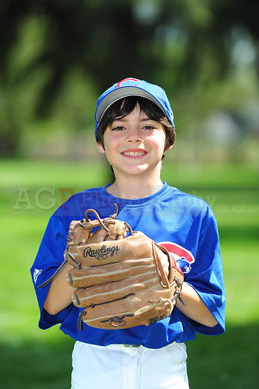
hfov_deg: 6.9
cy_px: 194
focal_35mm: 200
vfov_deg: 10.3
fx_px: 2161
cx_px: 130
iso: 200
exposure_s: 1/640
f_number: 4.5
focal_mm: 200
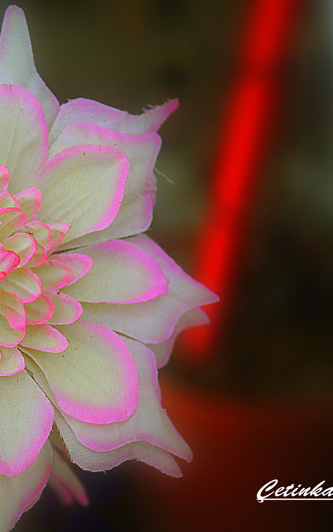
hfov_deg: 8.6
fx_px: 2193
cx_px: -13
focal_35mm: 151
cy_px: 266
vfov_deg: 13.9
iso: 250
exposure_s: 1/100
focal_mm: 98
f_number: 5.3
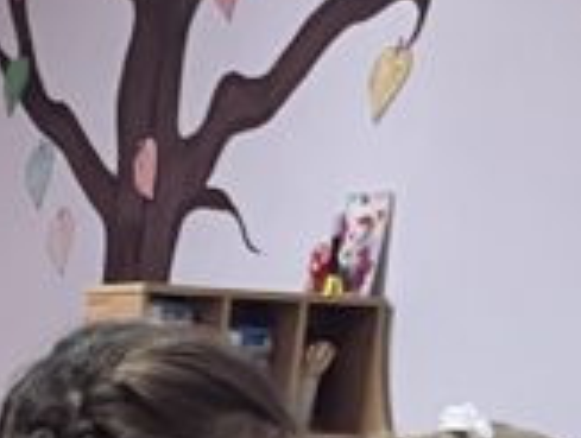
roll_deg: -3.5
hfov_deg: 11.2
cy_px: 1200
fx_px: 2742
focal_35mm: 163
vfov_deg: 8.1
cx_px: -474
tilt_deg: -14.1
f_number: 1.6
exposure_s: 1/50
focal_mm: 5.1
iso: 200
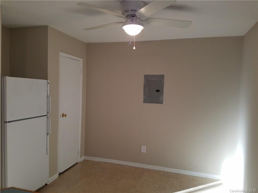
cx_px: 129
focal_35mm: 26
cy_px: 96
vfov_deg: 53.1
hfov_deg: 67.3
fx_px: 194
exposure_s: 1/60
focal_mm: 4.2
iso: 100
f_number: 1.7
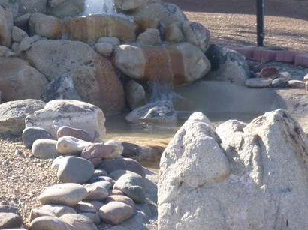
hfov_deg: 14.5
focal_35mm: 135
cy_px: 27
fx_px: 1200
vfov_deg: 10.9
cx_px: 40
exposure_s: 1/125
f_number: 5
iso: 100
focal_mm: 9.7
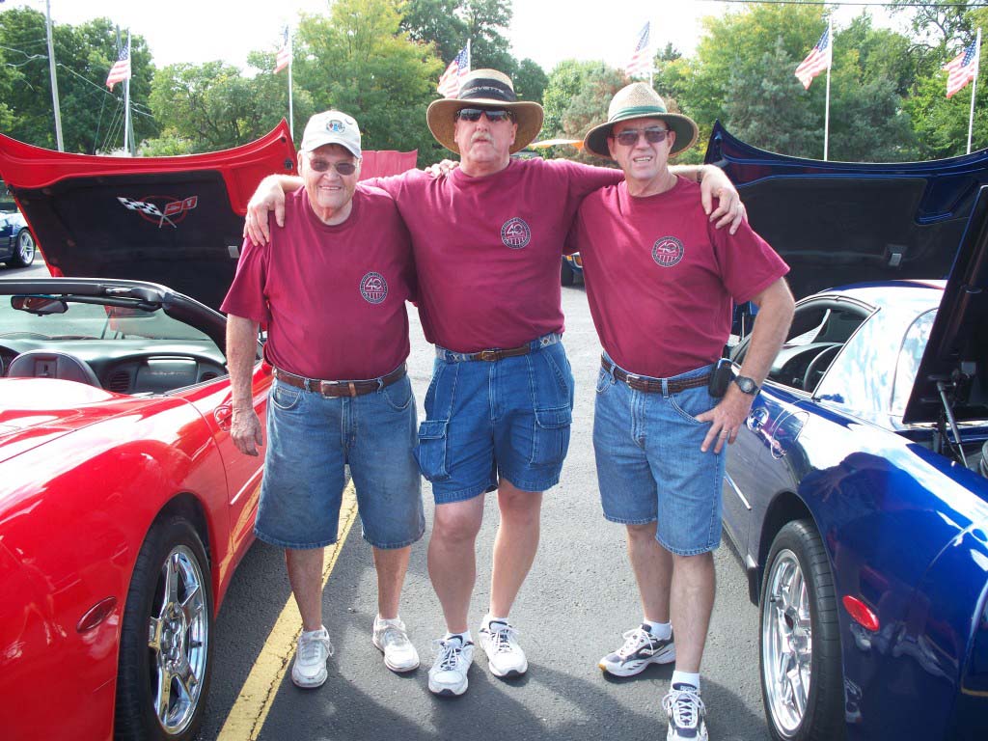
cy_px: 370
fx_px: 1028
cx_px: 494
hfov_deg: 51.4
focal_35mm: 36
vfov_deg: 39.7
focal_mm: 7.54
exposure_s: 1/160
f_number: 2.8
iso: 64
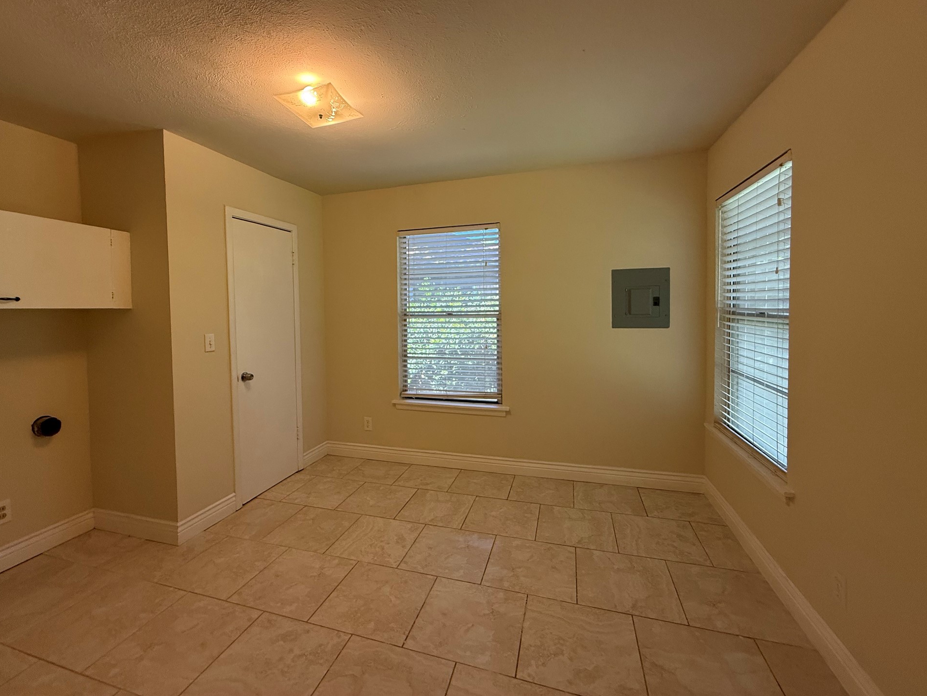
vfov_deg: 81.6
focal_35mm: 15
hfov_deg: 98.1
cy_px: 324
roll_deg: +0.6
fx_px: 402
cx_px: 445
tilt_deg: -2.2
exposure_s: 1/120
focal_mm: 2.22
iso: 250
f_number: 2.2
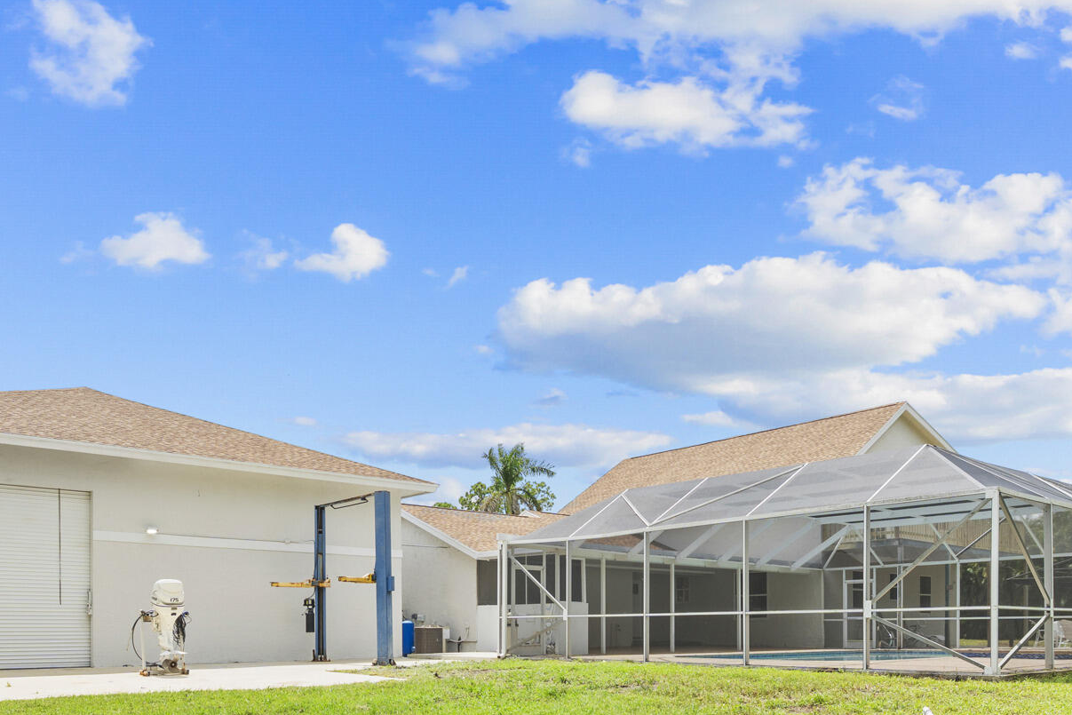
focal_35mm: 29
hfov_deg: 63.6
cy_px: 633
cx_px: 520
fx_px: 864
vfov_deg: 41.7
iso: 250
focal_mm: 14
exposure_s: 1/200
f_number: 9
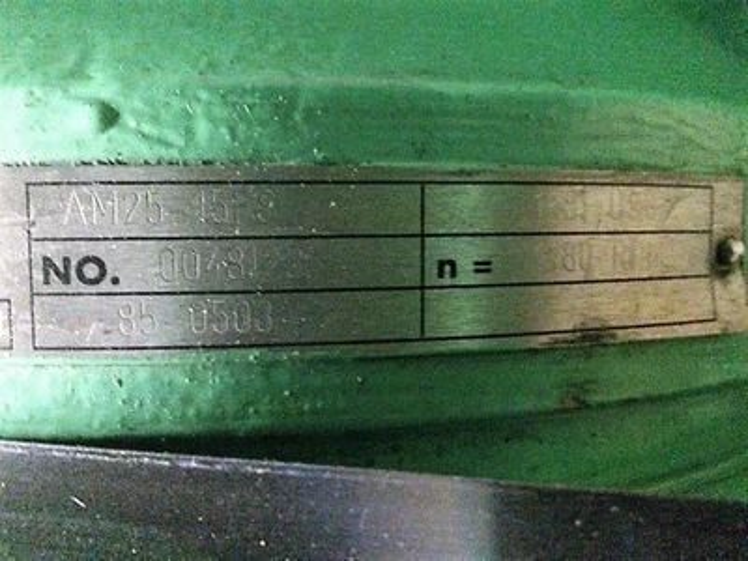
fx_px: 627
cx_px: 374
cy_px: 280
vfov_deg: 48.2
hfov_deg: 61.7
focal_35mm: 29
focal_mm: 4.15
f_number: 2.2
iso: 2000
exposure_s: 1/15
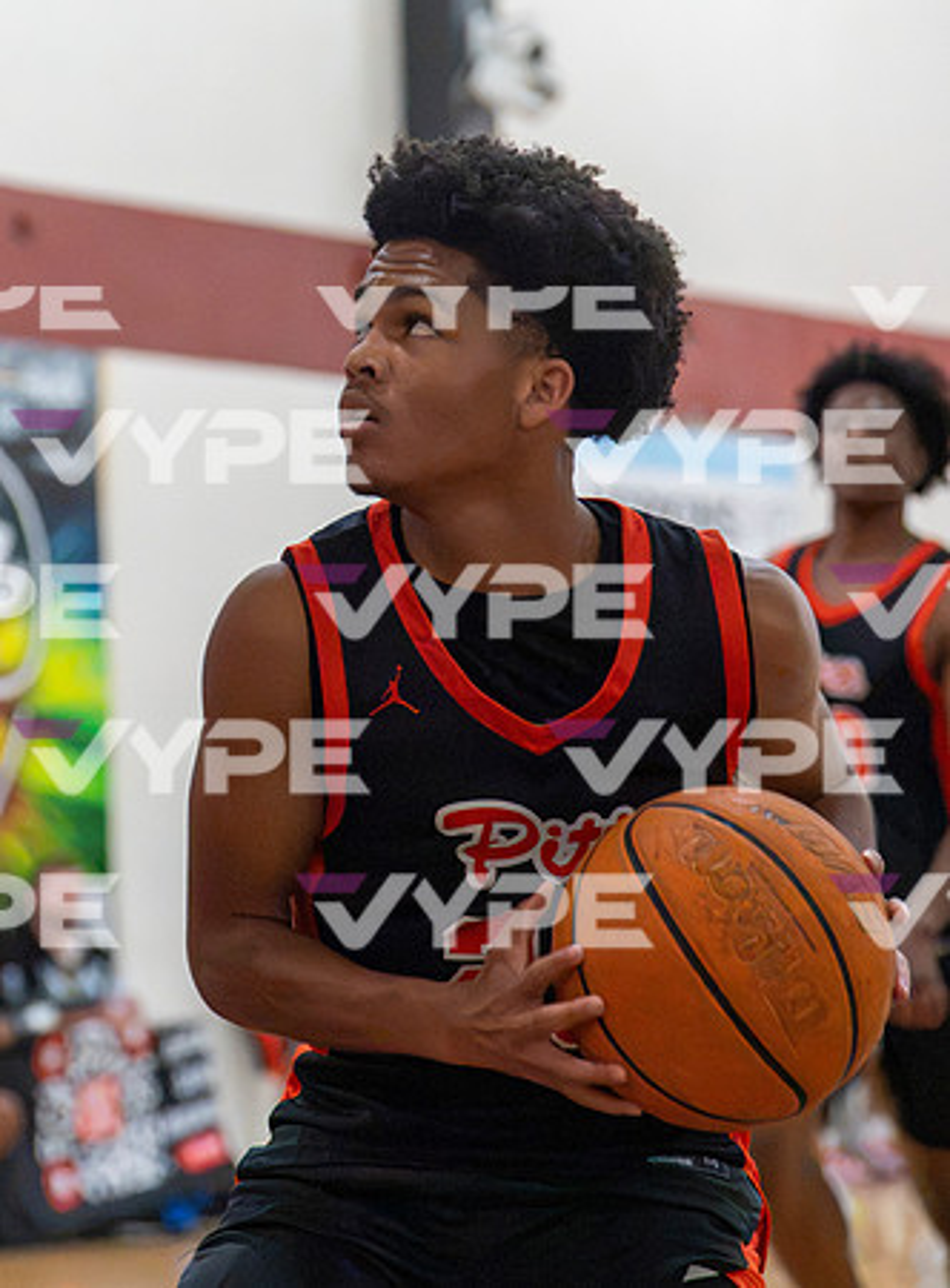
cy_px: 373
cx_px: 94
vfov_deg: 13.7
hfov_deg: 10.1
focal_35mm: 145
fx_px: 5350
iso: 10000
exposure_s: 1/1000
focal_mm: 70
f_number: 3.2
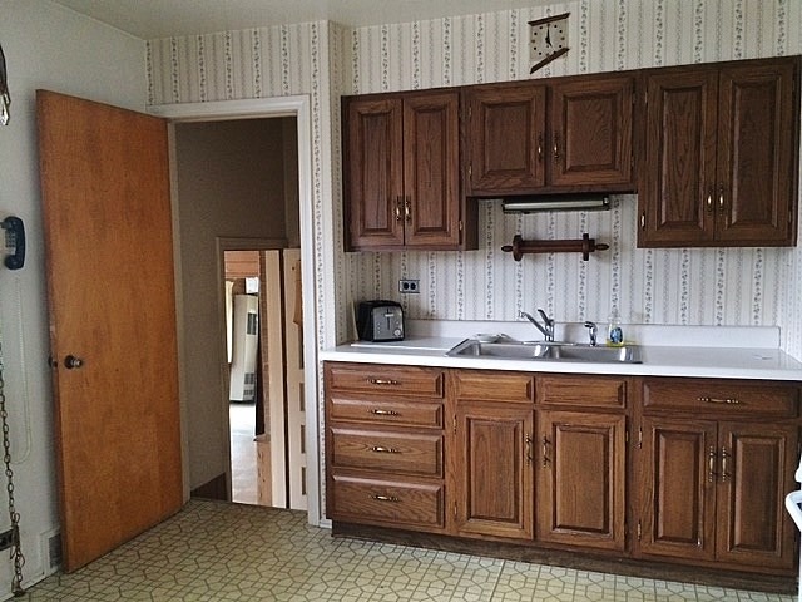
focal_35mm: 29
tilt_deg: -6.0
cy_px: 301
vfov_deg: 48.2
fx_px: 672
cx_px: 401
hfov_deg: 61.7
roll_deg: +1.4
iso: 250
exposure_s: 1/30
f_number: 2.2
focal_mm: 4.15
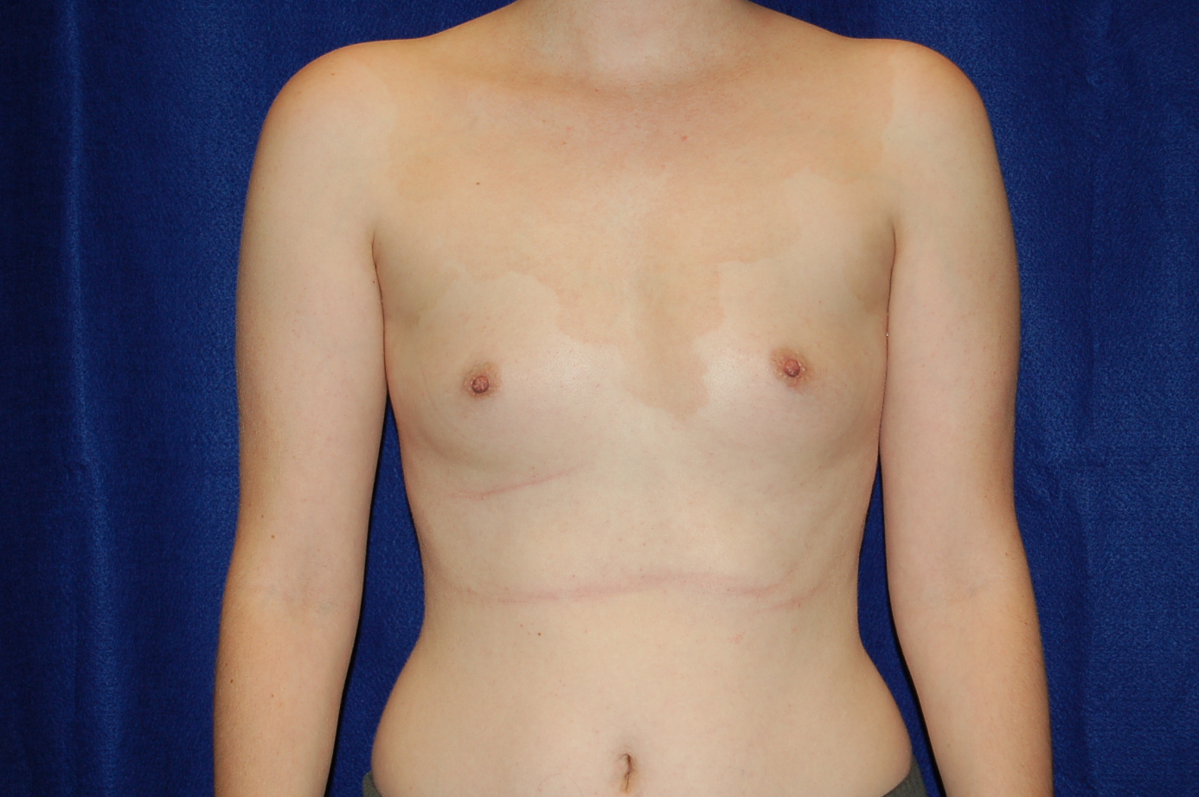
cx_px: 629
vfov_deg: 15.2
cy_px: 402
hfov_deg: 22.8
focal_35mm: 90
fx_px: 2979
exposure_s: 1/60
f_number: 5.6
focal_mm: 55
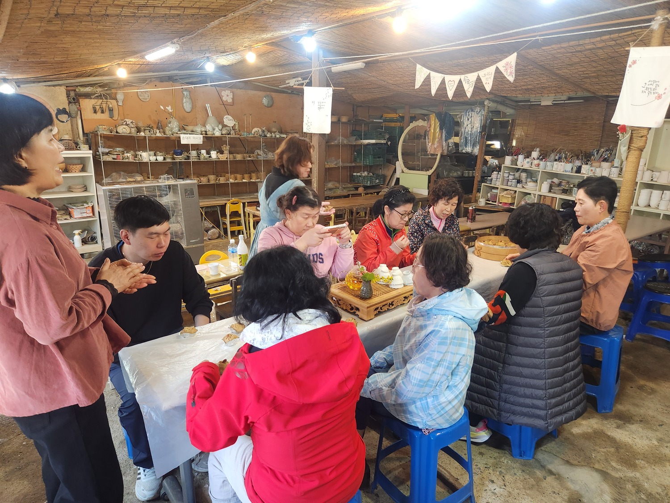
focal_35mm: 23
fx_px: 445
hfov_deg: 73.9
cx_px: 335
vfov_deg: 58.9
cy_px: 252
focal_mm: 5.4
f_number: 1.8
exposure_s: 1/120
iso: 400
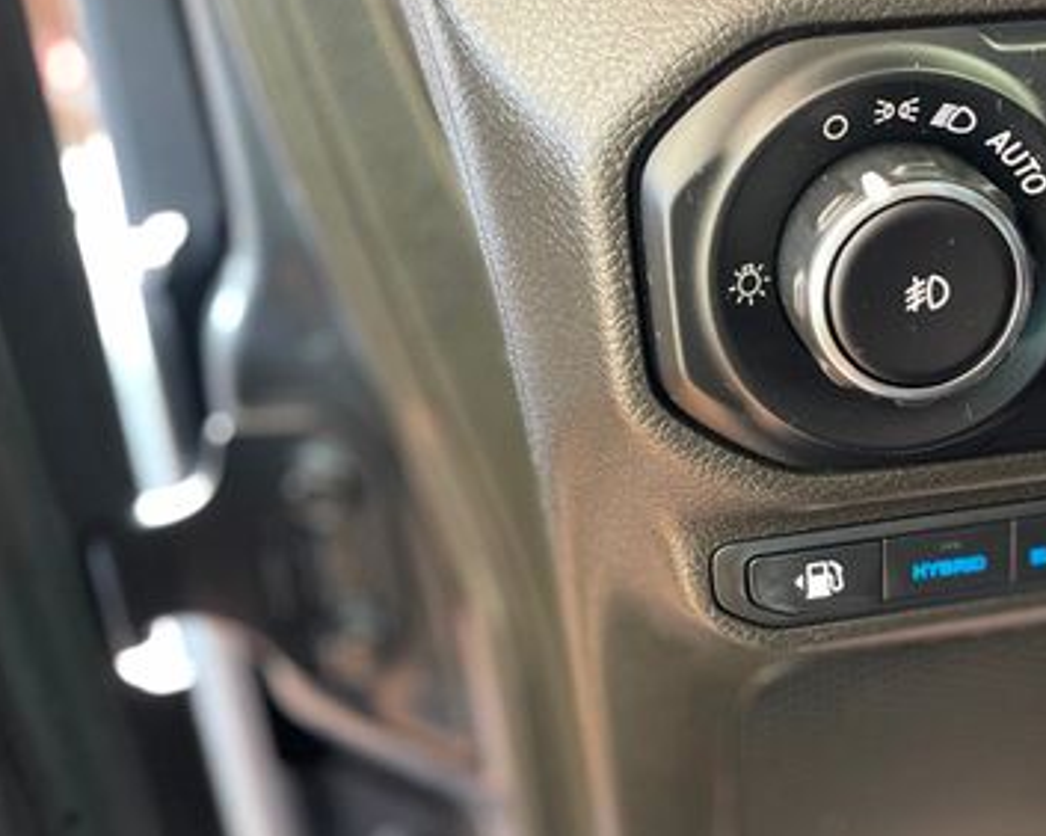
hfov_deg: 38.3
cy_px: 474
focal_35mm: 46
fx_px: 1423
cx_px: 883
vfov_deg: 32.7
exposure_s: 1/30
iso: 800
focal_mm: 4.2
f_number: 1.6
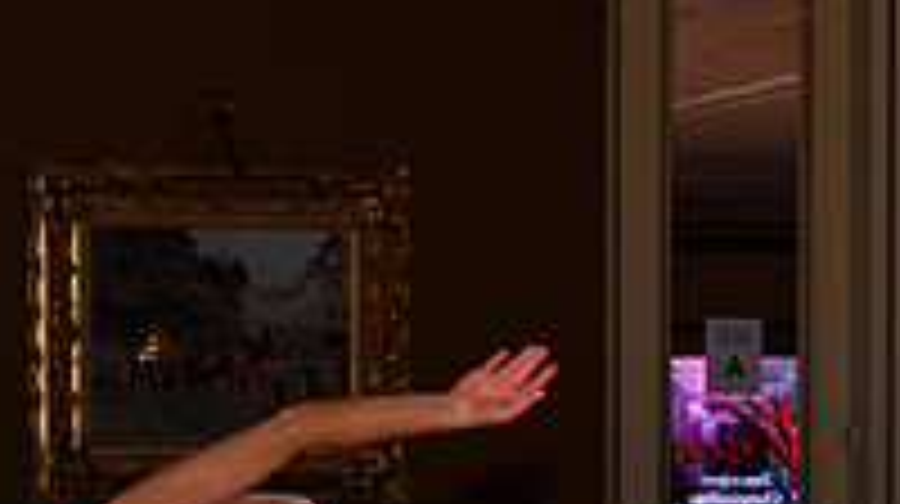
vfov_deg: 5.6
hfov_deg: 10.1
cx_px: 711
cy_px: 866
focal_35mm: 213
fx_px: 5078
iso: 2000
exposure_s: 1/200
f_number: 4
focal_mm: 70
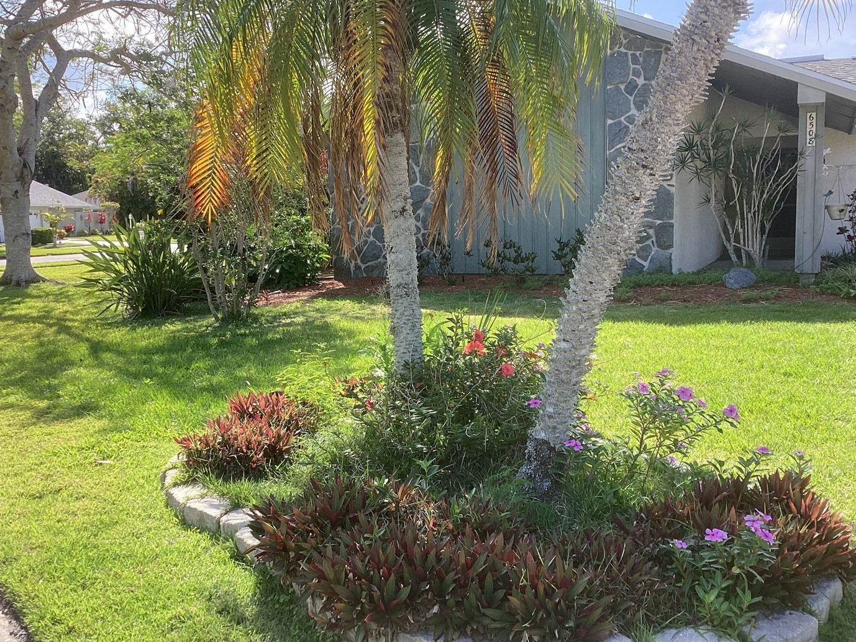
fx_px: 890
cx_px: 431
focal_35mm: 36
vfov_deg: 39.6
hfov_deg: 51.4
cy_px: 332
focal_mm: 3.3
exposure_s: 1/318
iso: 25
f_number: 2.4
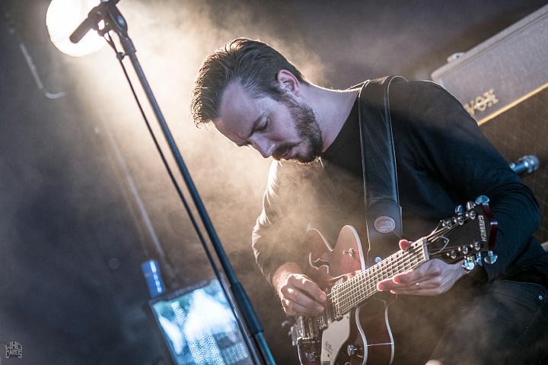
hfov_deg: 14.9
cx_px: 274
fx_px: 2101
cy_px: 182
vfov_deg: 9.9
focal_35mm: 138
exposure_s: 1/100
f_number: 2.8
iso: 400
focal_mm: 92
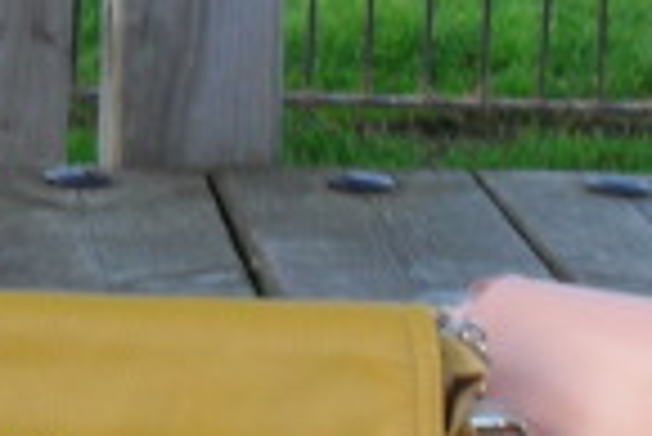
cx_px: 4
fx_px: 3789
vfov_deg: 6.6
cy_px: 211
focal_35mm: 209
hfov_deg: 9.8
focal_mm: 10.1
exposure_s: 1/60
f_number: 4.3
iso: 100
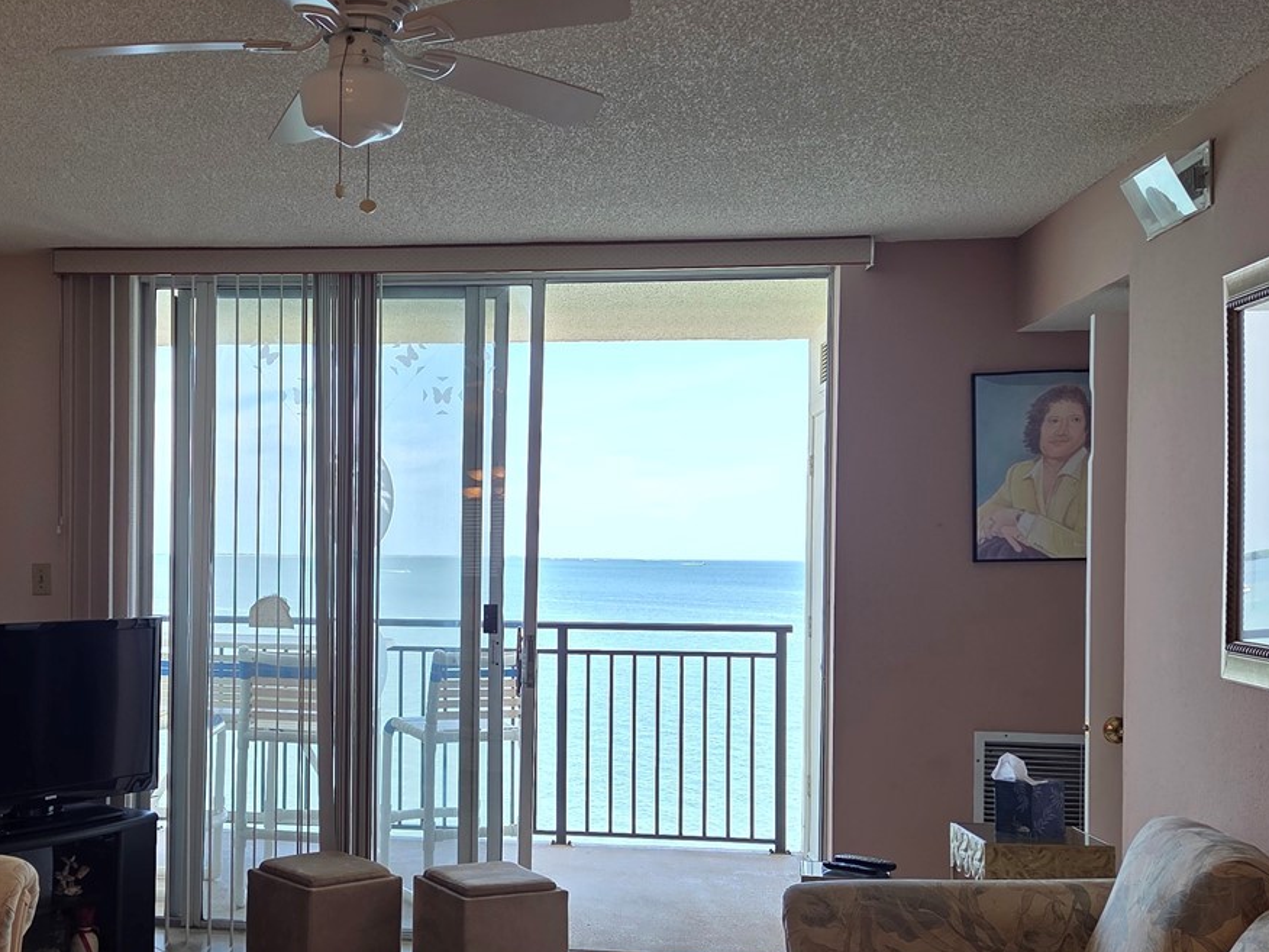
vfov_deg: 34.3
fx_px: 1540
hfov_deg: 43.7
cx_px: 362
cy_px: 561
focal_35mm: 42
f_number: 1.8
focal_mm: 5.4
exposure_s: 1/159
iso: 25
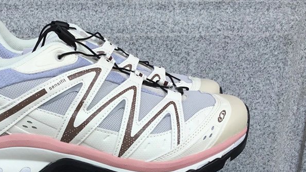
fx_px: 414
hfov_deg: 39.9
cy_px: 157
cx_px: 92
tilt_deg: -21.1
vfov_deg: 22.9
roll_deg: +0.7
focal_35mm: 51
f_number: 2.4
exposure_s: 1/532
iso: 25
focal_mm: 3.3
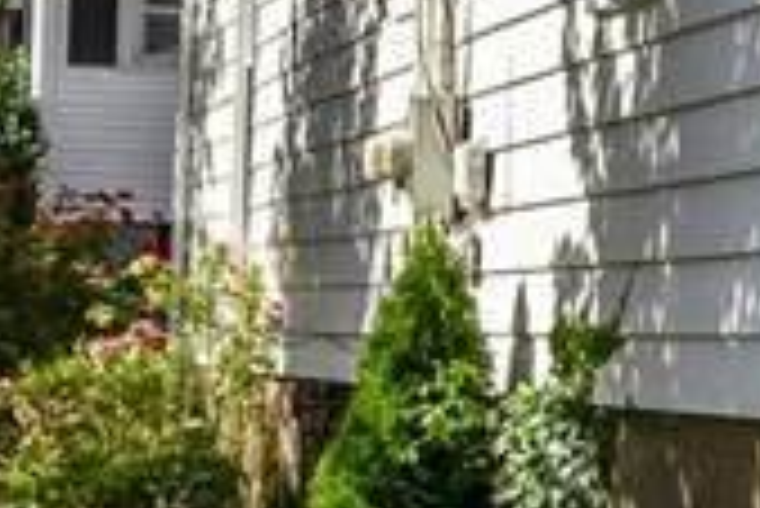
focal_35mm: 133
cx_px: 2262
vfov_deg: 10.3
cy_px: 418
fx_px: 2806
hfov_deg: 10.7
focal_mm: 17.5
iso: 100
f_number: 8
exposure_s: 1/250
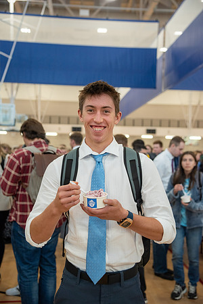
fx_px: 423
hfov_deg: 27.0
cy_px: 152
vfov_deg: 39.6
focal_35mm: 50
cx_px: 102
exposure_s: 1/200
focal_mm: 50
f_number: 4
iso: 1000
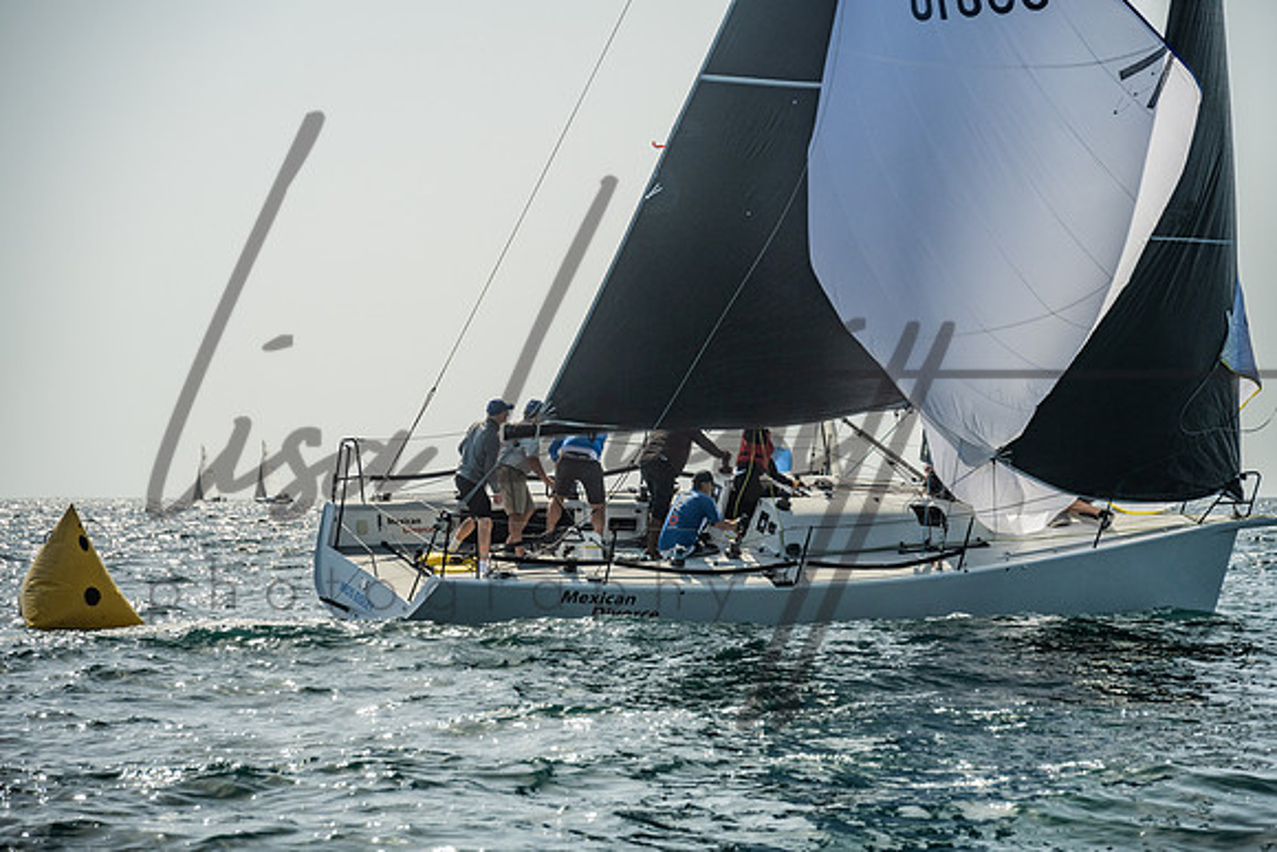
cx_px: 638
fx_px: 4790
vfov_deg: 10.2
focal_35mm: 135
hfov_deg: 15.2
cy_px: 426
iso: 320
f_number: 6.3
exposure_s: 1/1600
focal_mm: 135
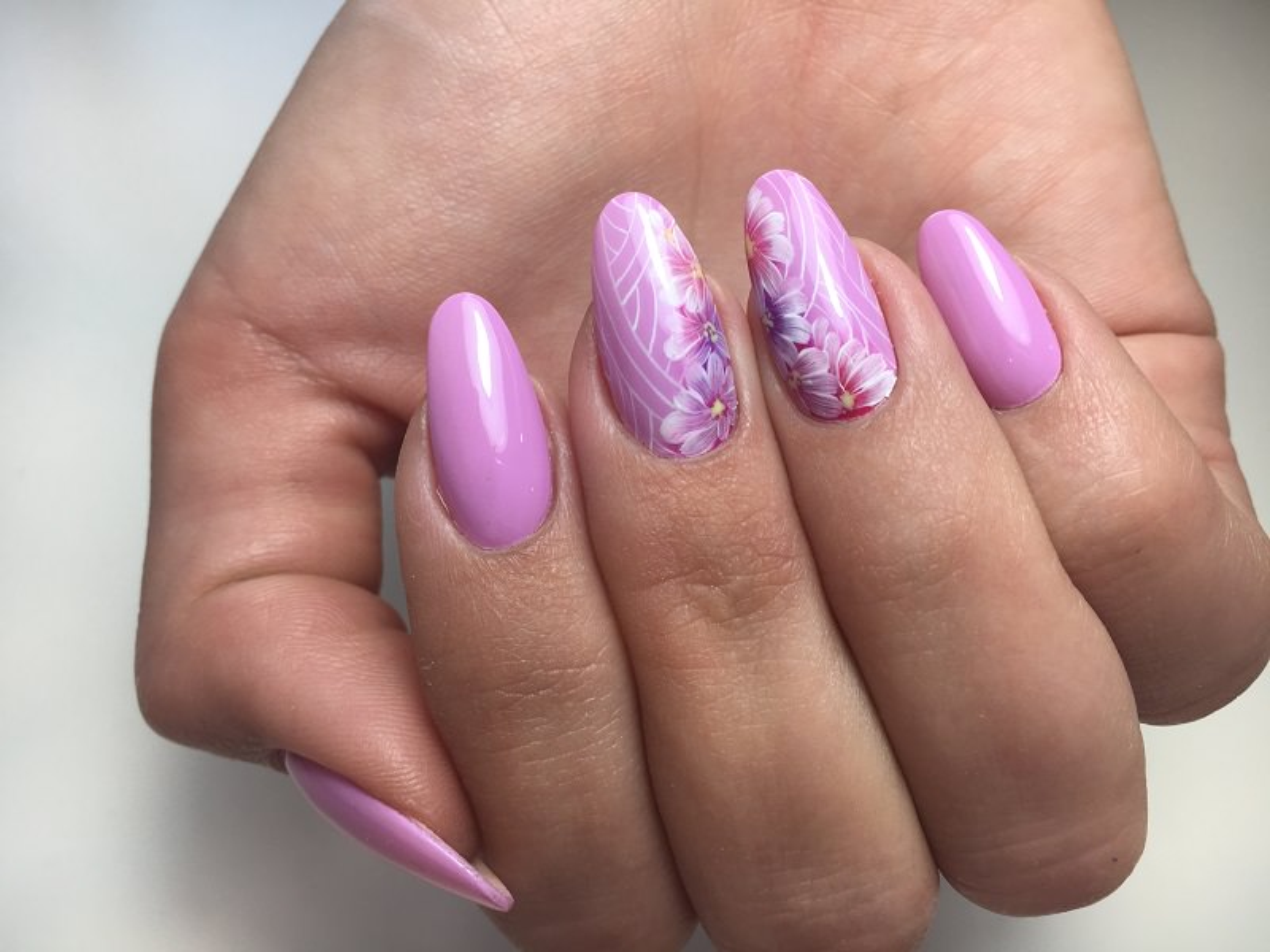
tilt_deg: -50.4
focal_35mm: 29
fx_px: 1064
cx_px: 635
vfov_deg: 48.2
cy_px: 476
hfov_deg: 61.7
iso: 25
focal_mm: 4.15
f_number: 2.2
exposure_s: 1/101
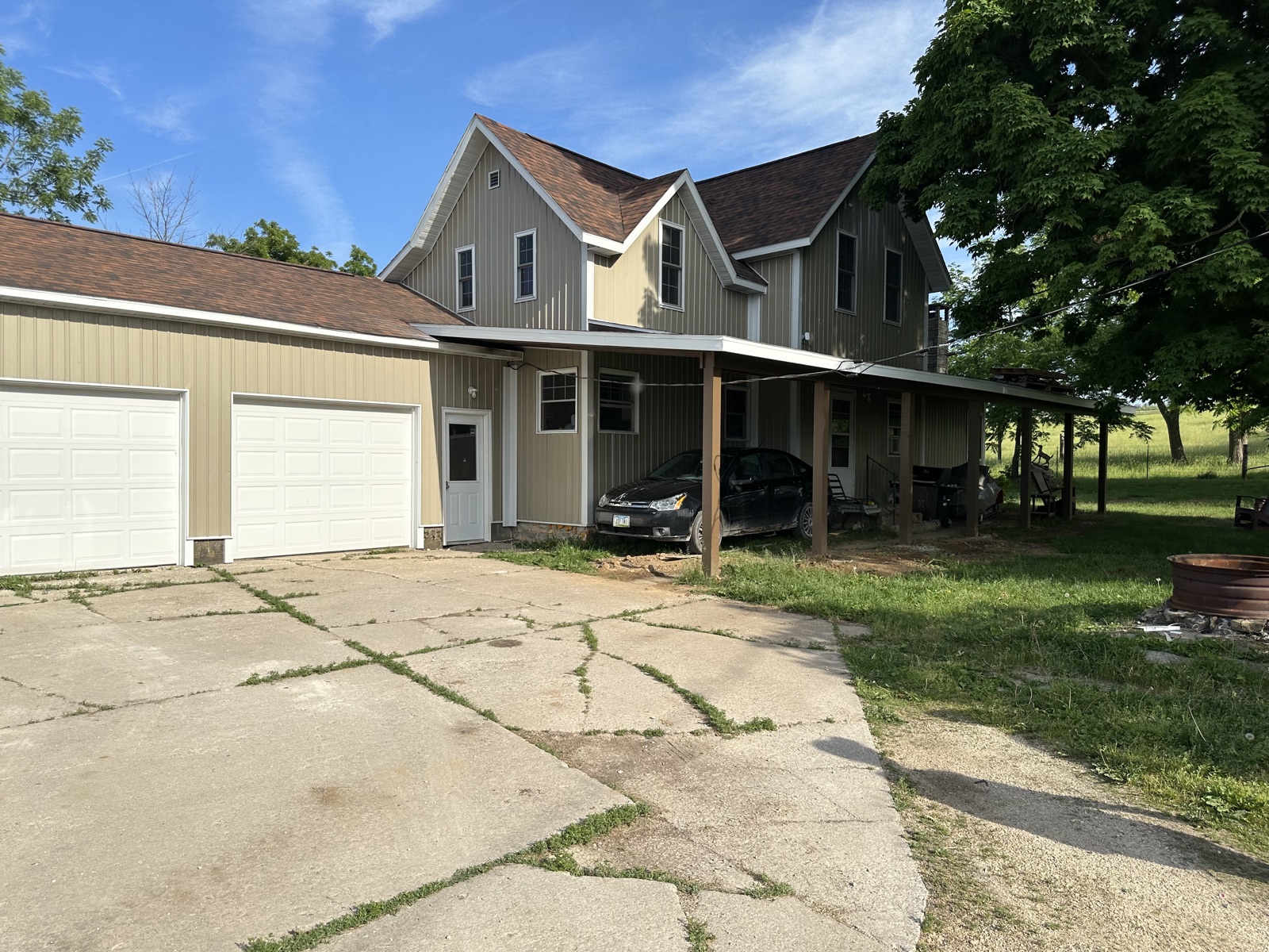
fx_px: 880
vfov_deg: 56.8
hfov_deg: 71.6
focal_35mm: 24
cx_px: 634
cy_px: 476
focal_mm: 6.86
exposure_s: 1/4016
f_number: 1.78
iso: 80
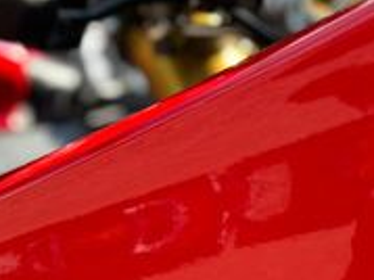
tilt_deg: -7.6
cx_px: 184
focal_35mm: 86
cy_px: 399
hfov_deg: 22.8
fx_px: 929
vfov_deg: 15.9
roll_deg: +3.3
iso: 80
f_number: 1.78
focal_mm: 6.86
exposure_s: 1/535
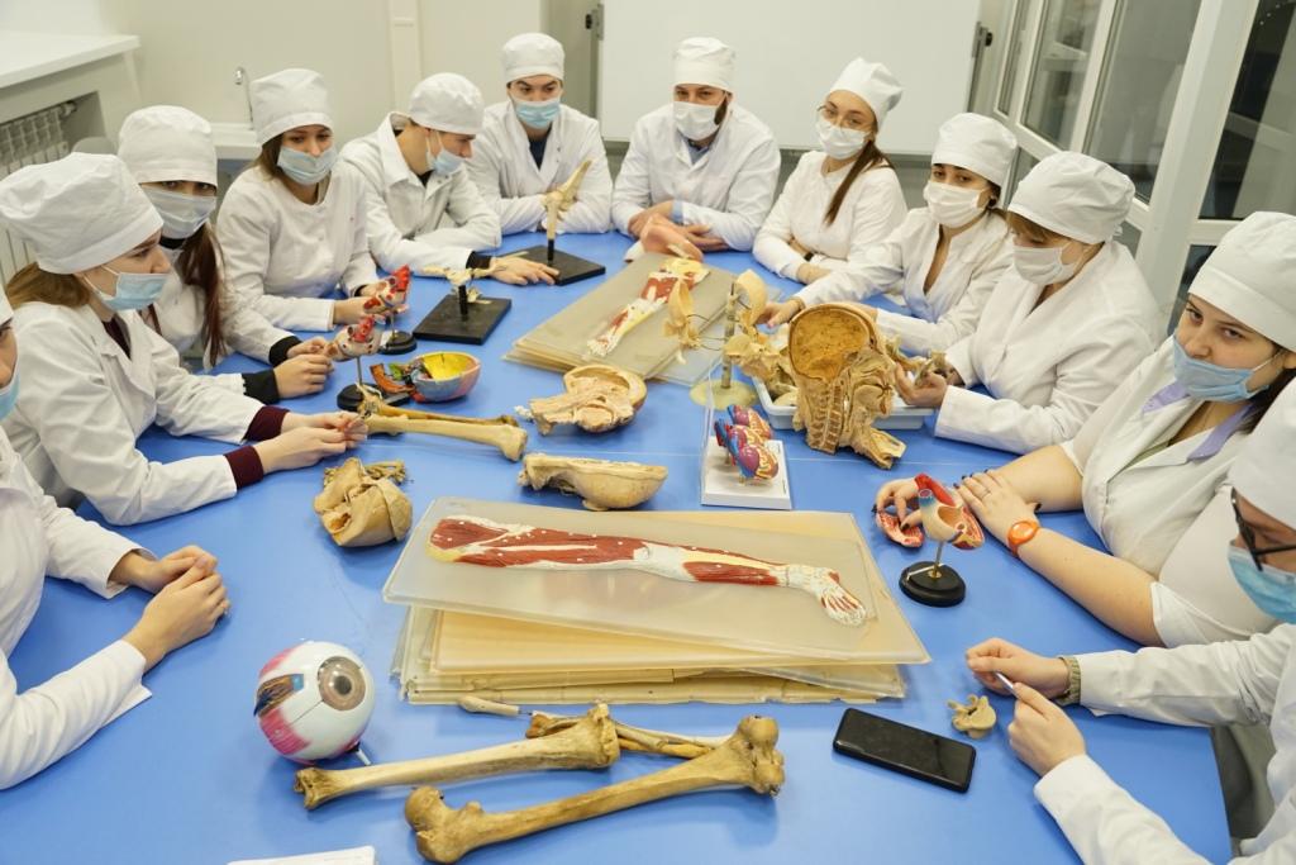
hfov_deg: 63.7
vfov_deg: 45.0
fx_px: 1044
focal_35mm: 29
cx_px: 648
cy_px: 432
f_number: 4
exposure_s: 1/200
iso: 1250
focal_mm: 29
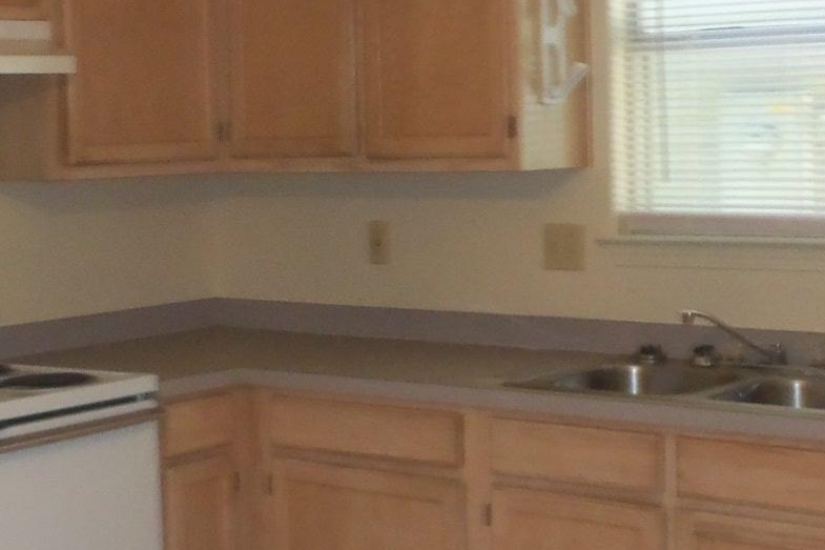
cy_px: 208
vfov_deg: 17.9
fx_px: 1741
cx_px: 202
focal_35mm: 76
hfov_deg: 26.3
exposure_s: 1/60
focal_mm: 5.1
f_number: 3.3
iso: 200
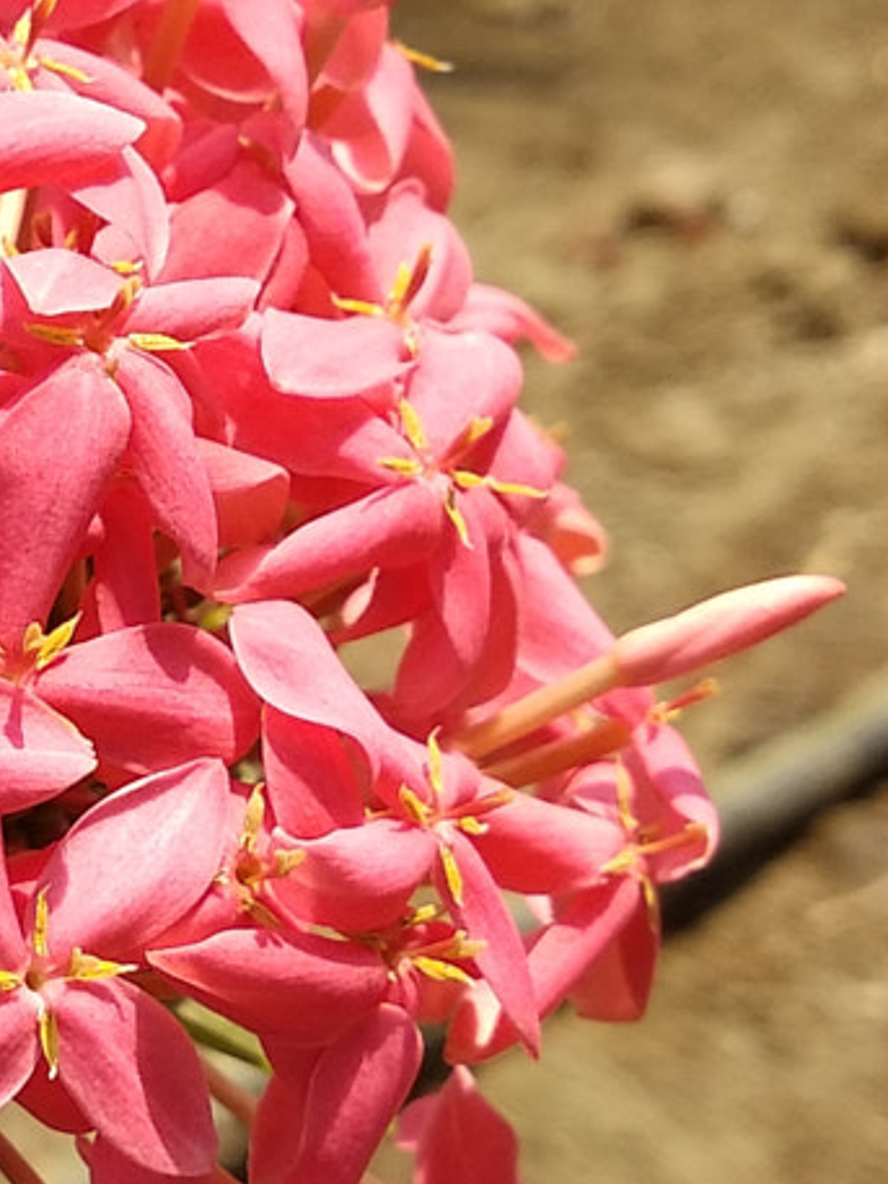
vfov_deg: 21.5
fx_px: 3111
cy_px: 705
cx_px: -179
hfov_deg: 15.6
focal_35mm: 91
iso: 125
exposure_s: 1/581
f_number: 2.2
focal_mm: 3.81
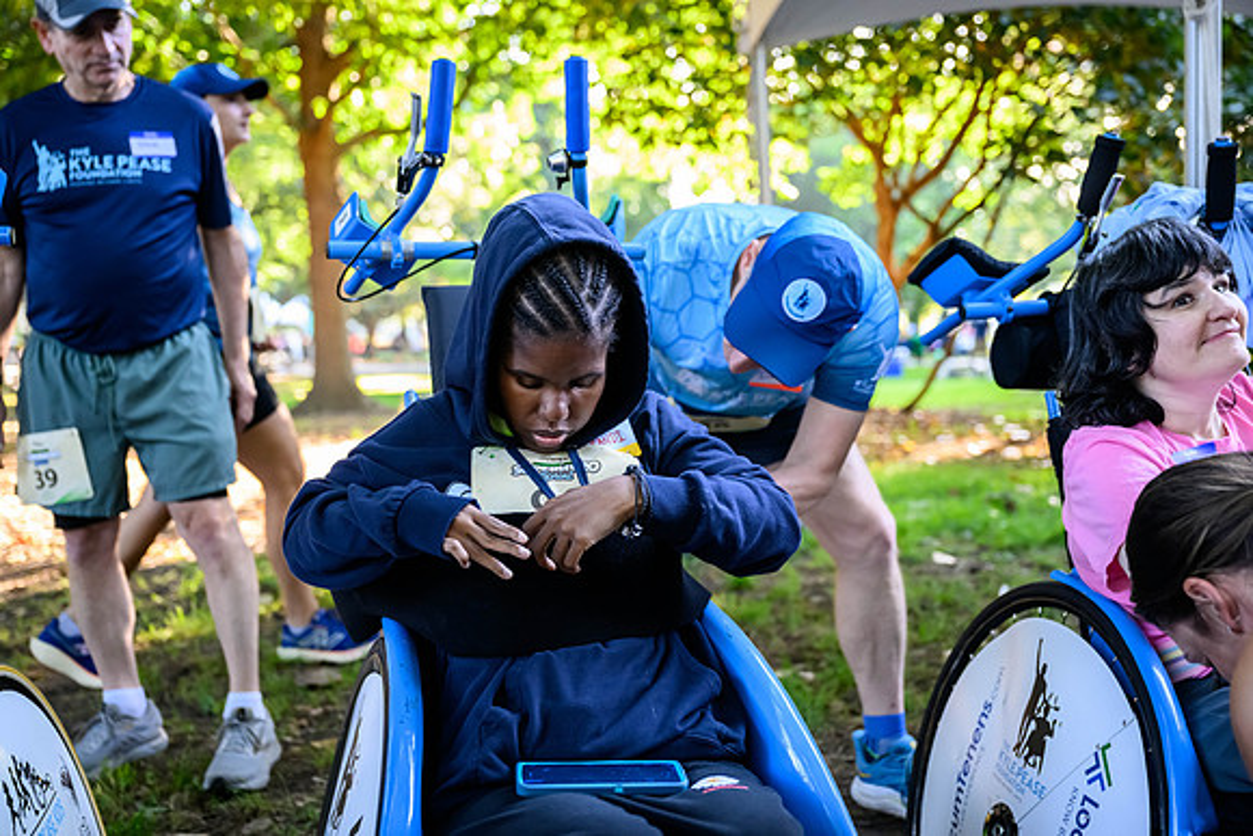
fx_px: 1288
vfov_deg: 36.0
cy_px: 418
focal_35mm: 37
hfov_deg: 51.9
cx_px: 626
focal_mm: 37
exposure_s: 1/400
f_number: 2.8
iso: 2200
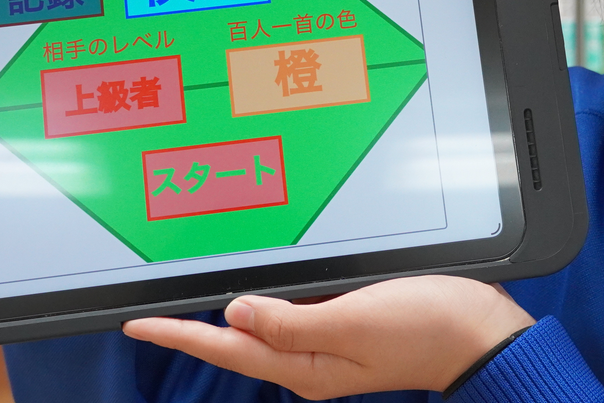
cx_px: 421
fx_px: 1666
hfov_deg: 20.5
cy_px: -52
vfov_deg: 13.5
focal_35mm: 99
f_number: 4.5
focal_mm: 27
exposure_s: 1/160
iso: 1250
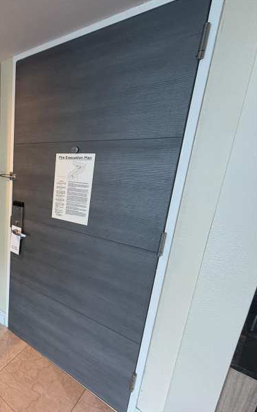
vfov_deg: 85.1
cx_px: -18
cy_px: 205
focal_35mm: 20
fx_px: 224
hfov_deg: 46.2
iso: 200
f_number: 2.2
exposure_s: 1/60
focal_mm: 2.22
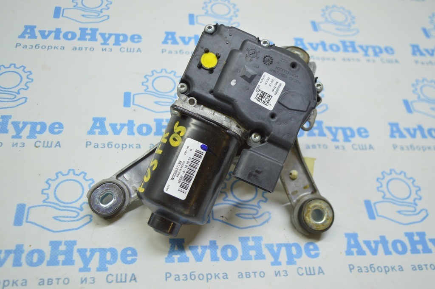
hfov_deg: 49.6
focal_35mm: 39
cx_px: 218
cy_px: 144
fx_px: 471
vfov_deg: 34.2
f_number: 4
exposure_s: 1/60
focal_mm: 26
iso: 400
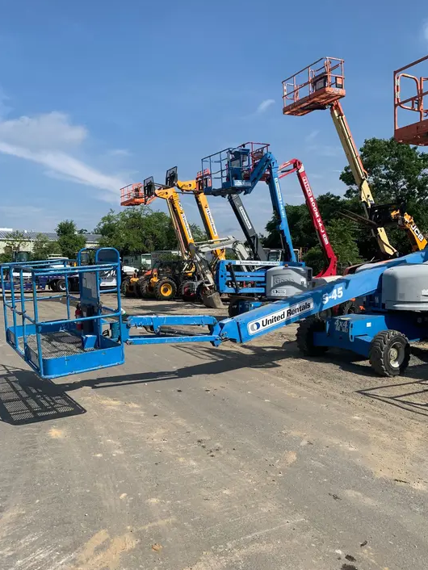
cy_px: 276
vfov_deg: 65.3
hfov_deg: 51.4
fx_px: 445
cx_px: 219
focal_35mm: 27
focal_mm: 4.25
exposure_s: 1/2994
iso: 25
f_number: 1.8
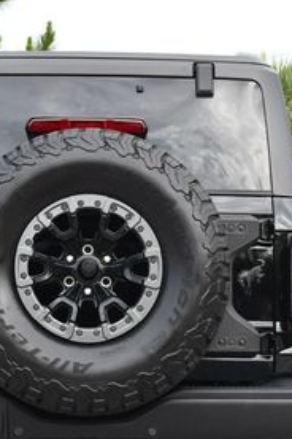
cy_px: 326
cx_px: 83
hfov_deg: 10.5
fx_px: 1582
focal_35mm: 130
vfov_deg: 15.7
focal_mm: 28
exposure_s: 1/250
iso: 250
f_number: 5.6
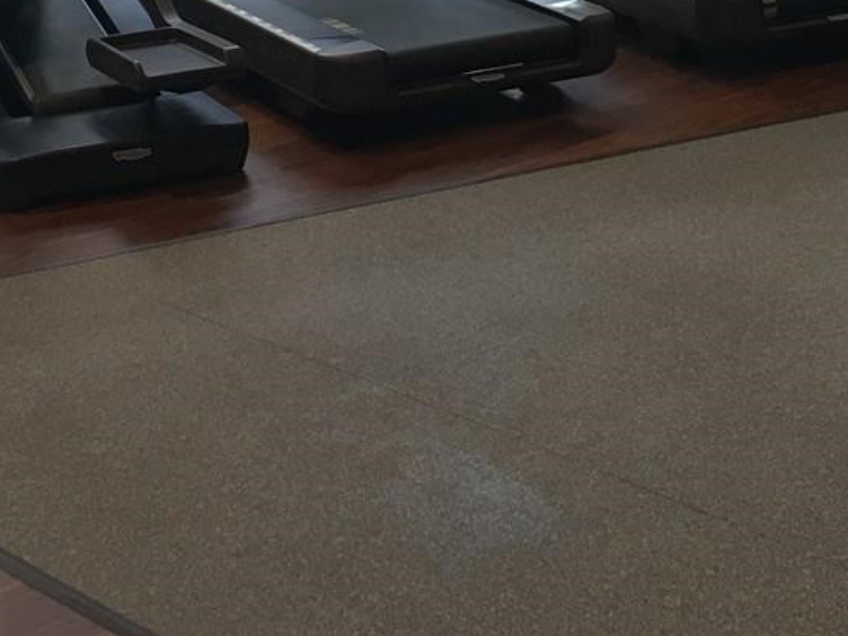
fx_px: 2107
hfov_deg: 22.4
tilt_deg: -9.4
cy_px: -135
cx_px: 688
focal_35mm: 86
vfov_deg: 16.4
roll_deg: +0.0
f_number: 2.2
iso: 32
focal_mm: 4.15
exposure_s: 1/30
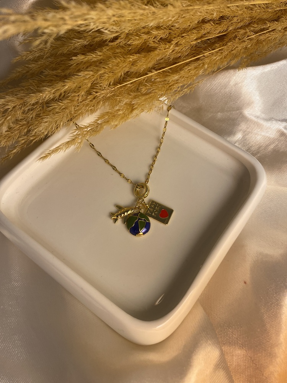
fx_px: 287
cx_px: 144
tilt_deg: -61.1
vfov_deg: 67.3
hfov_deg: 53.1
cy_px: 192
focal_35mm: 26
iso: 125
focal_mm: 4.25
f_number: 1.8
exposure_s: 1/100
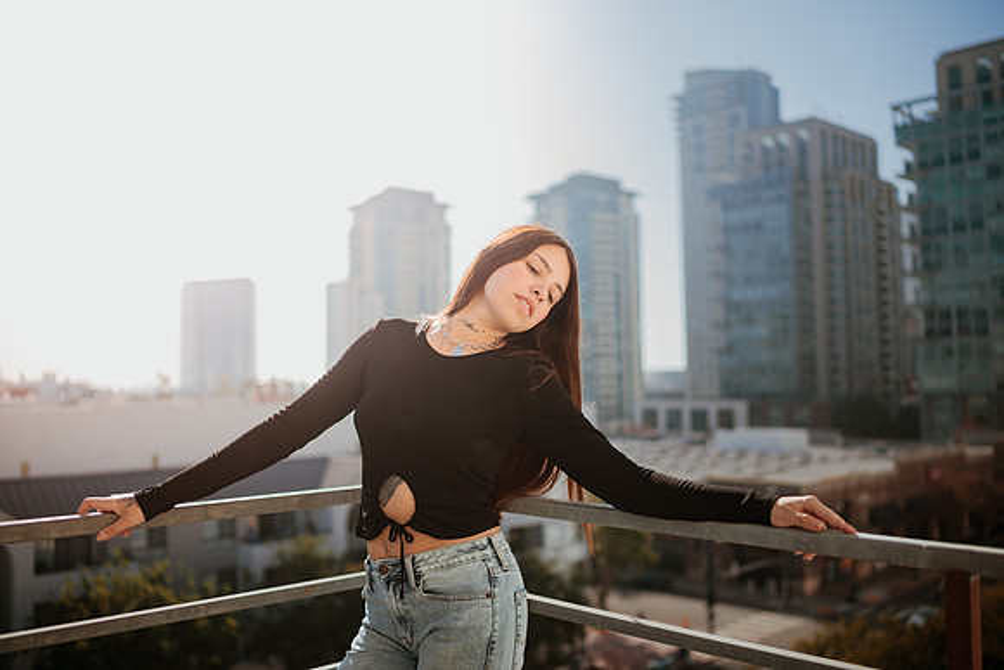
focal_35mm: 35
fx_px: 976
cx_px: 502
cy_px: 335
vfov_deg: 37.9
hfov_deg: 54.4
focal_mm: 35
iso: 50
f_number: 1.8
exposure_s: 1/4000
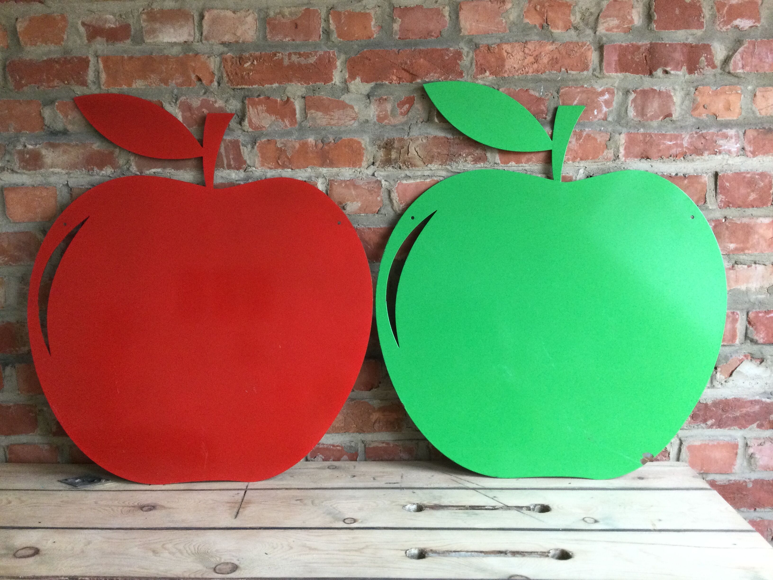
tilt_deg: -7.3
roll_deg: +0.5
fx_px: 692
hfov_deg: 58.4
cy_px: 290
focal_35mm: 31
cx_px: 386
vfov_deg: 45.4
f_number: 2.4
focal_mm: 3.3
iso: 125
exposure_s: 1/33
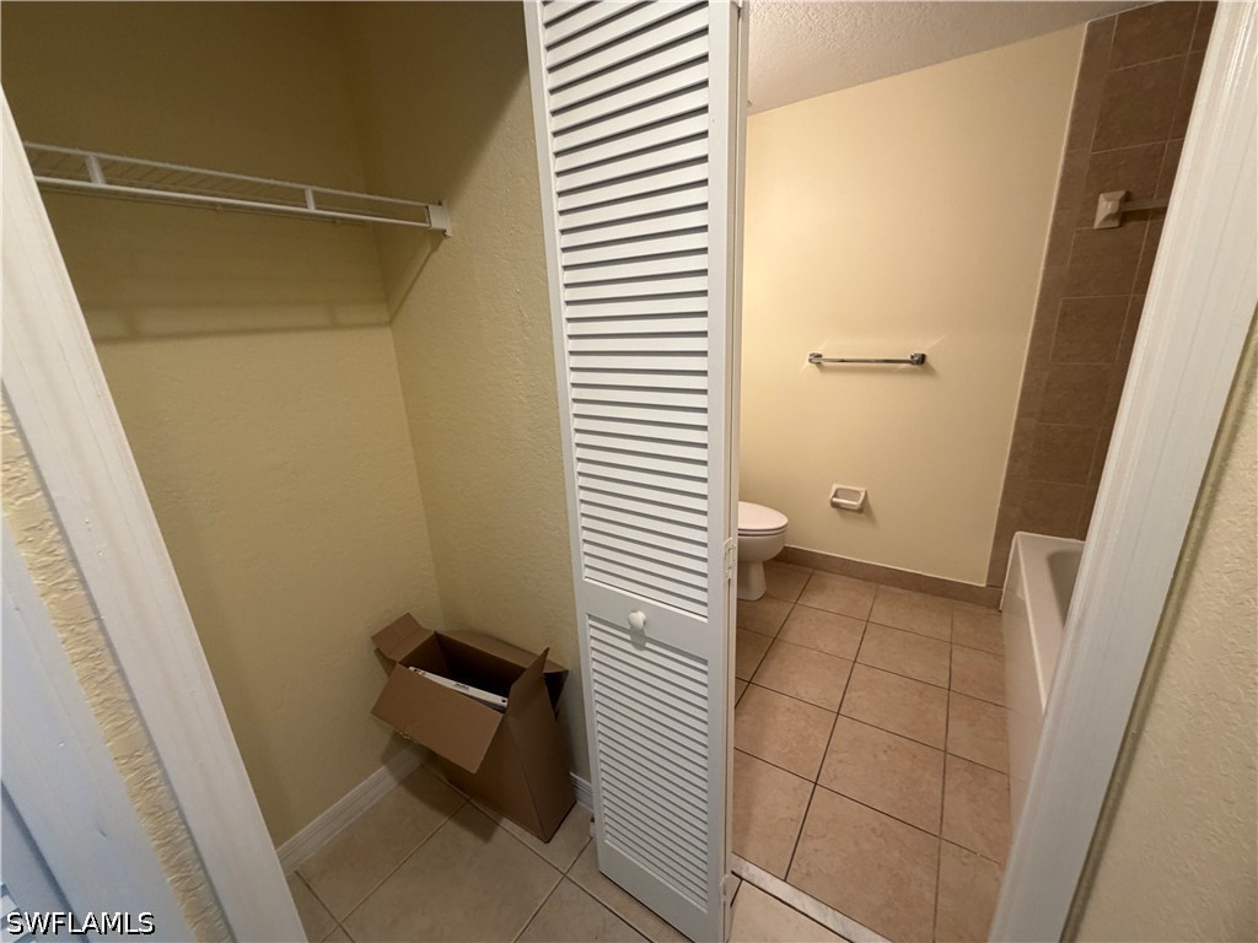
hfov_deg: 102.1
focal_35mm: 14
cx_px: 629
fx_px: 509
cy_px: 472
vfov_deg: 85.7
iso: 200
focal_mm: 2.22
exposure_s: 1/60
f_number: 2.2
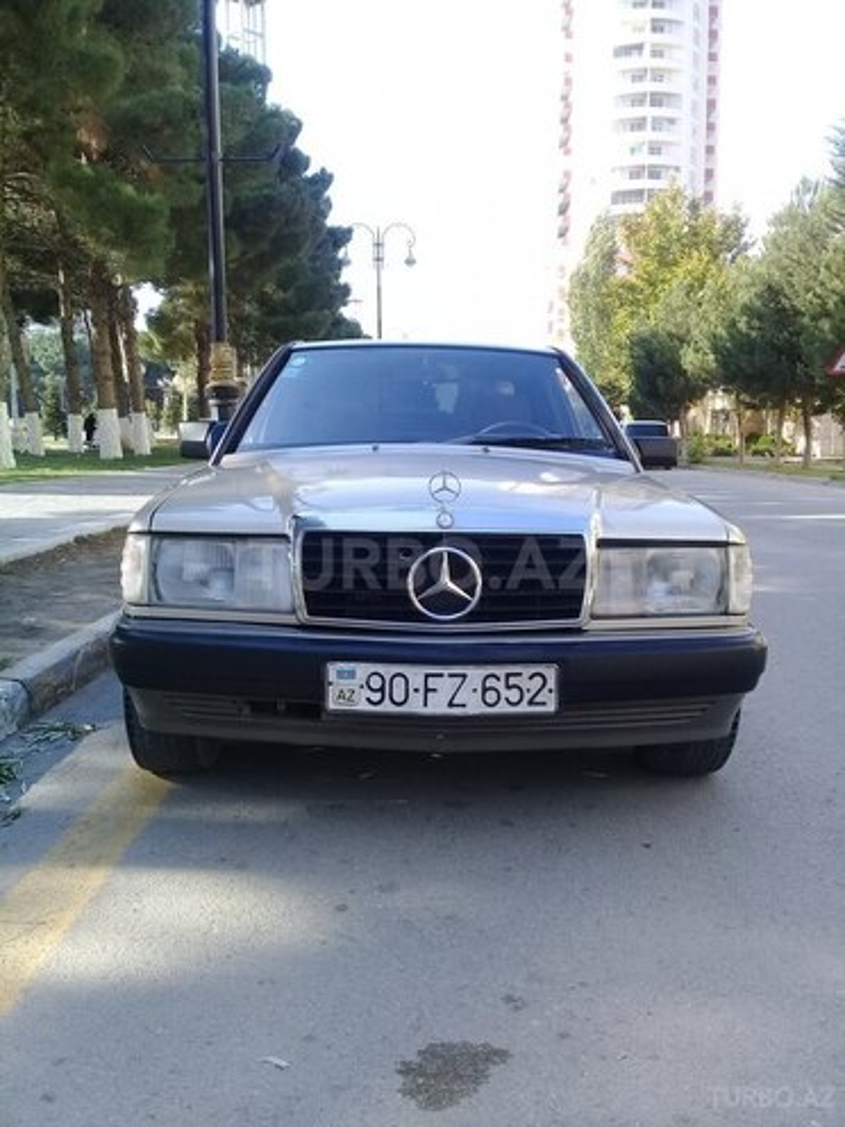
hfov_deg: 45.4
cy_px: 564
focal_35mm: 31
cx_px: 422
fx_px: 1009
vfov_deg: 58.4
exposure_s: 1/266
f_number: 2.2
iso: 50
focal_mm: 3.3
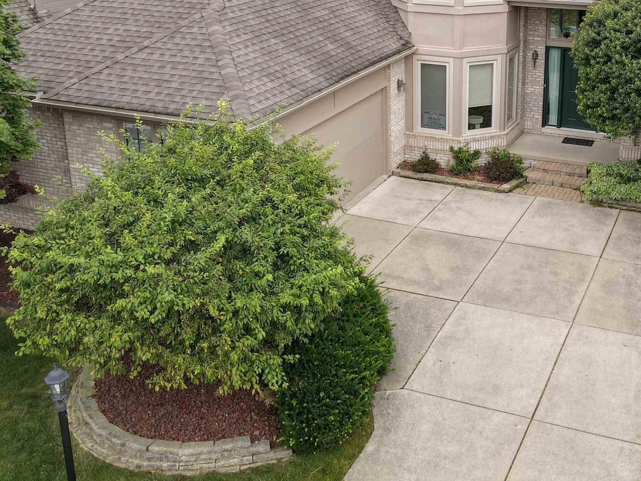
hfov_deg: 44.1
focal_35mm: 42
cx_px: 433
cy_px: 131
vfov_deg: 33.8
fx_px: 778
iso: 100
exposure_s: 1/20
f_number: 2.8
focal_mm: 4.5
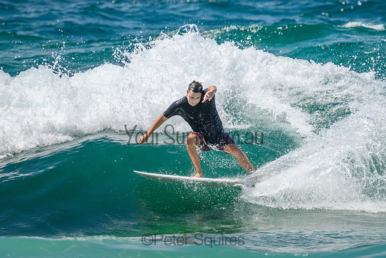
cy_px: 117
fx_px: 10981
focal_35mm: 1024
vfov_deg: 1.3
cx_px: 245
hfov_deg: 2.0
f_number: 11
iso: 720
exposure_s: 1/2000
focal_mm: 800
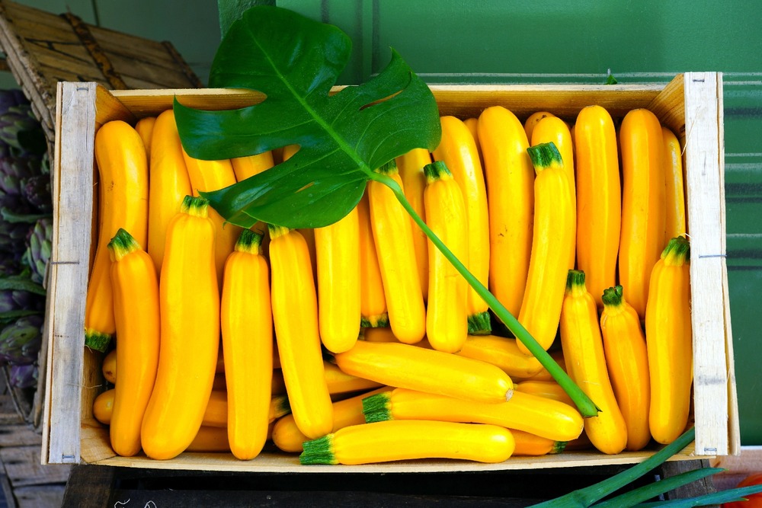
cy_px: 254
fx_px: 1037
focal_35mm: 49
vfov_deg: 27.5
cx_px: 381
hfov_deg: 40.3
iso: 100
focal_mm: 49
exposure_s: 1/20
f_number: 10
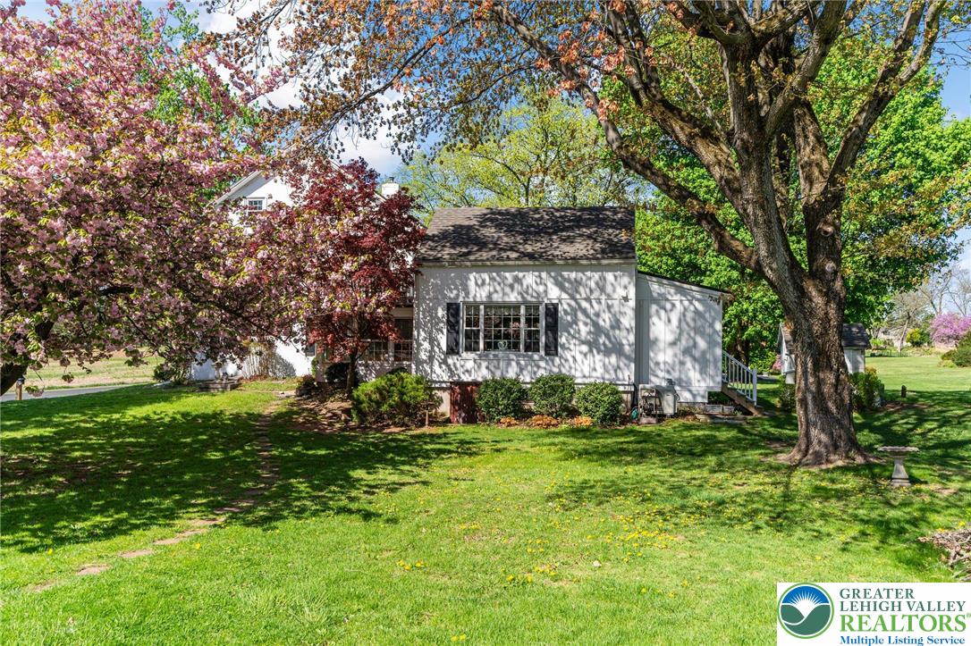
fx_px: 809
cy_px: 323
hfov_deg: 62.0
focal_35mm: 30
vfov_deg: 43.6
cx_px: 486
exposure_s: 1/250
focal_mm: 30
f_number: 7.1
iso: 160
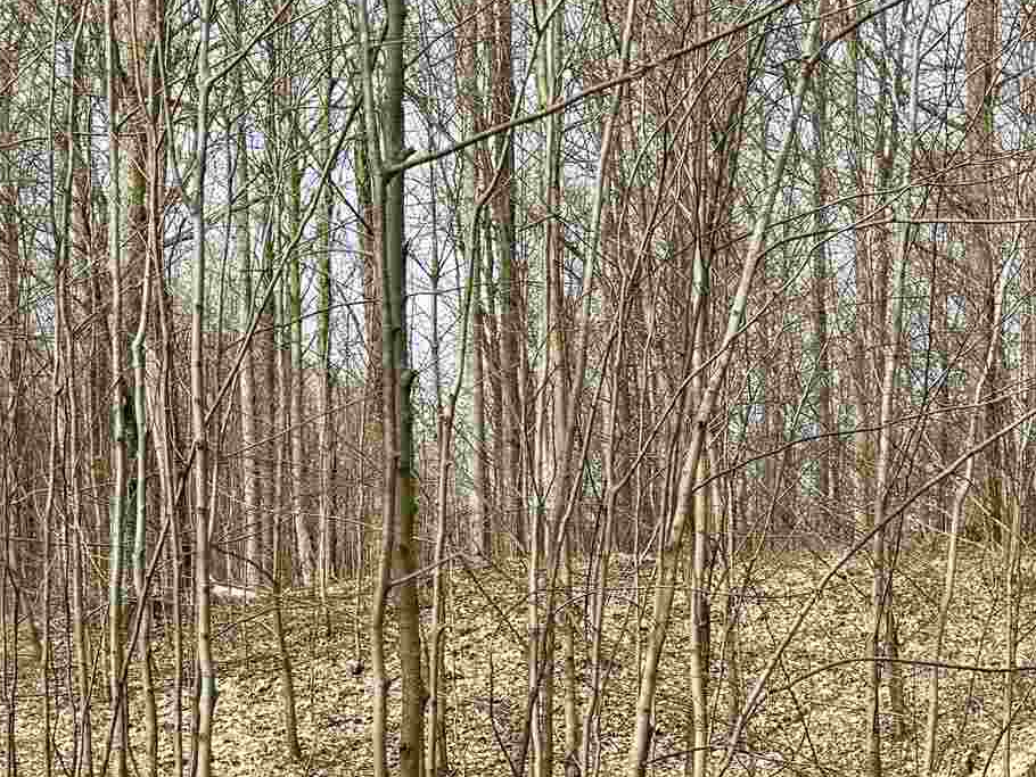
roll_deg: +0.6
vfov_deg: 17.4
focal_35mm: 81
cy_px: 915
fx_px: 2425
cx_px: 911
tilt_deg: +1.3
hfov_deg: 23.5
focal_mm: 6.76
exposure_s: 1/2370
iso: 80
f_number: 1.78
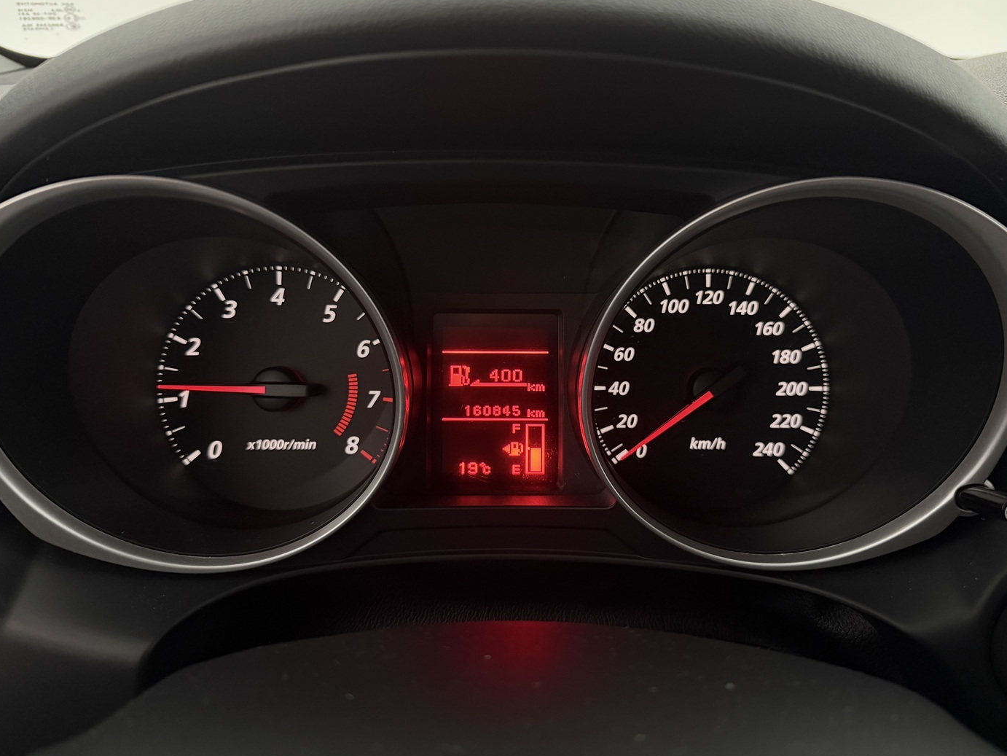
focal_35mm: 25
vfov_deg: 54.9
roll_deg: -1.1
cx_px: 516
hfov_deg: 69.4
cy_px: 366
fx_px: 727
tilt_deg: -23.2
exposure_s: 1/50
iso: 640
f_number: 1.78
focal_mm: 6.76
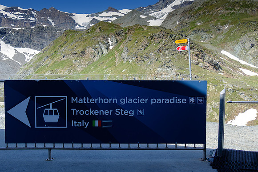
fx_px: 317
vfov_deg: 30.4
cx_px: 129
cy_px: 86
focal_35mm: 44
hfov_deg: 44.3
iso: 200
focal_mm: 27.9
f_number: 5.6
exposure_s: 1/280
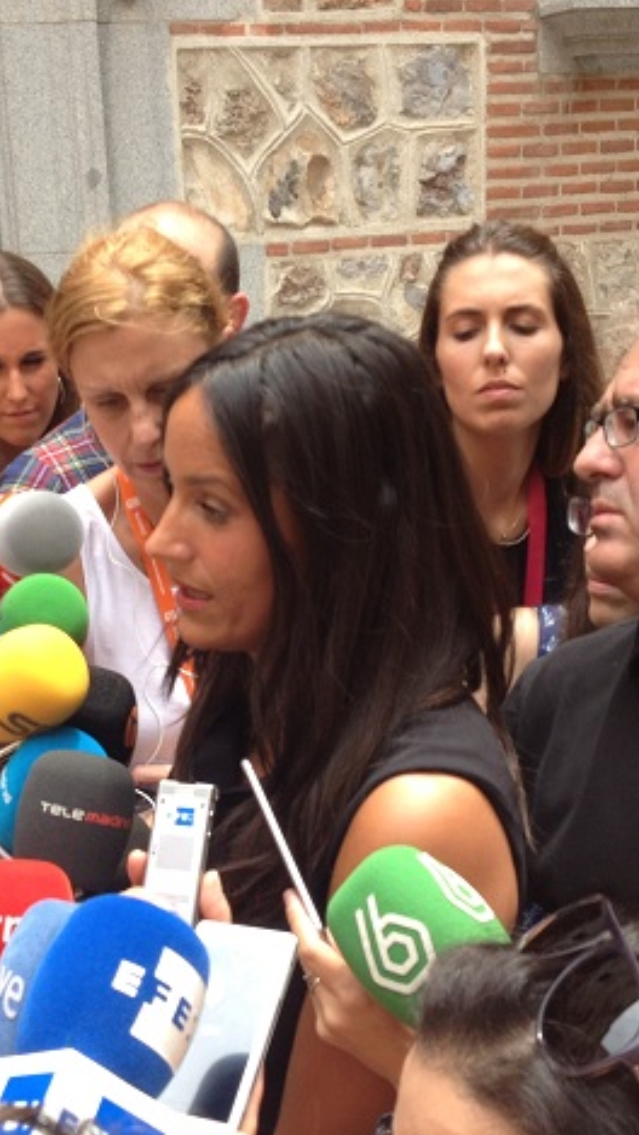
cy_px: 571
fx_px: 1566
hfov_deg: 23.0
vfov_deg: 39.9
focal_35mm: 52
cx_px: 247
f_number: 2.4
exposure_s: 1/282
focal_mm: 4.28
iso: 50
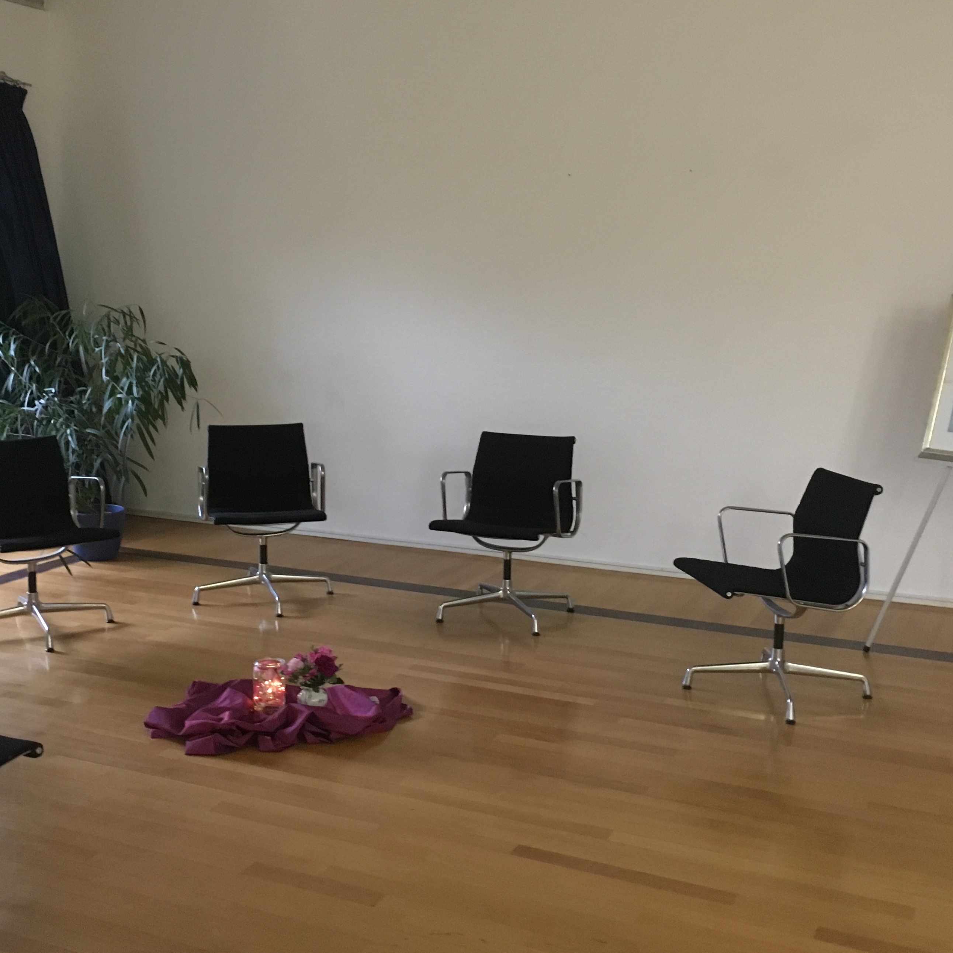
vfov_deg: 41.9
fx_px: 1246
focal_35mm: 40
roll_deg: -1.1
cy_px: 471
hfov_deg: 41.8
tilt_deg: -9.6
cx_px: 425
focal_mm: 4.15
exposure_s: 1/17
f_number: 2.2
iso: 400
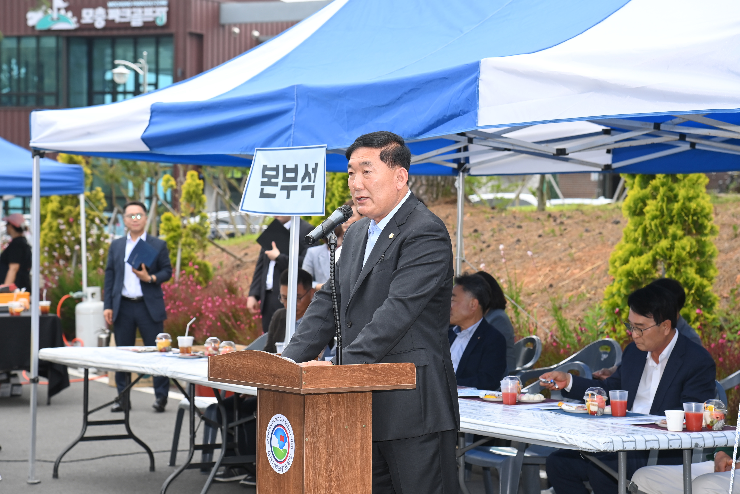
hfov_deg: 23.6
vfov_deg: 15.9
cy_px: 247
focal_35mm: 86
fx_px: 1768
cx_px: 370
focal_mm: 86
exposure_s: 1/250
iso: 400
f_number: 6.3
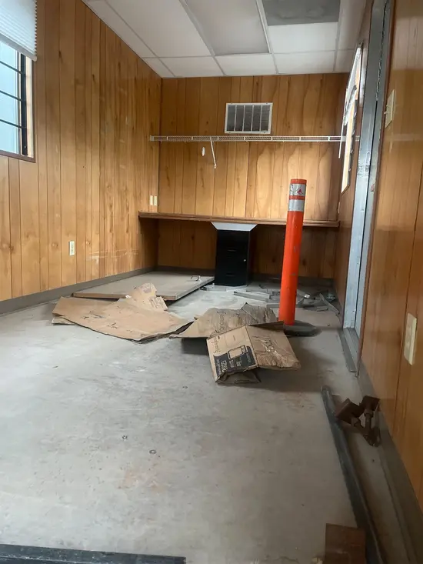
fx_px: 423
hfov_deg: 53.1
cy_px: 282
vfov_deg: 67.3
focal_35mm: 26
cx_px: 212
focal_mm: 5.1
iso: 500
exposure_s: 1/42
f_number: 1.6
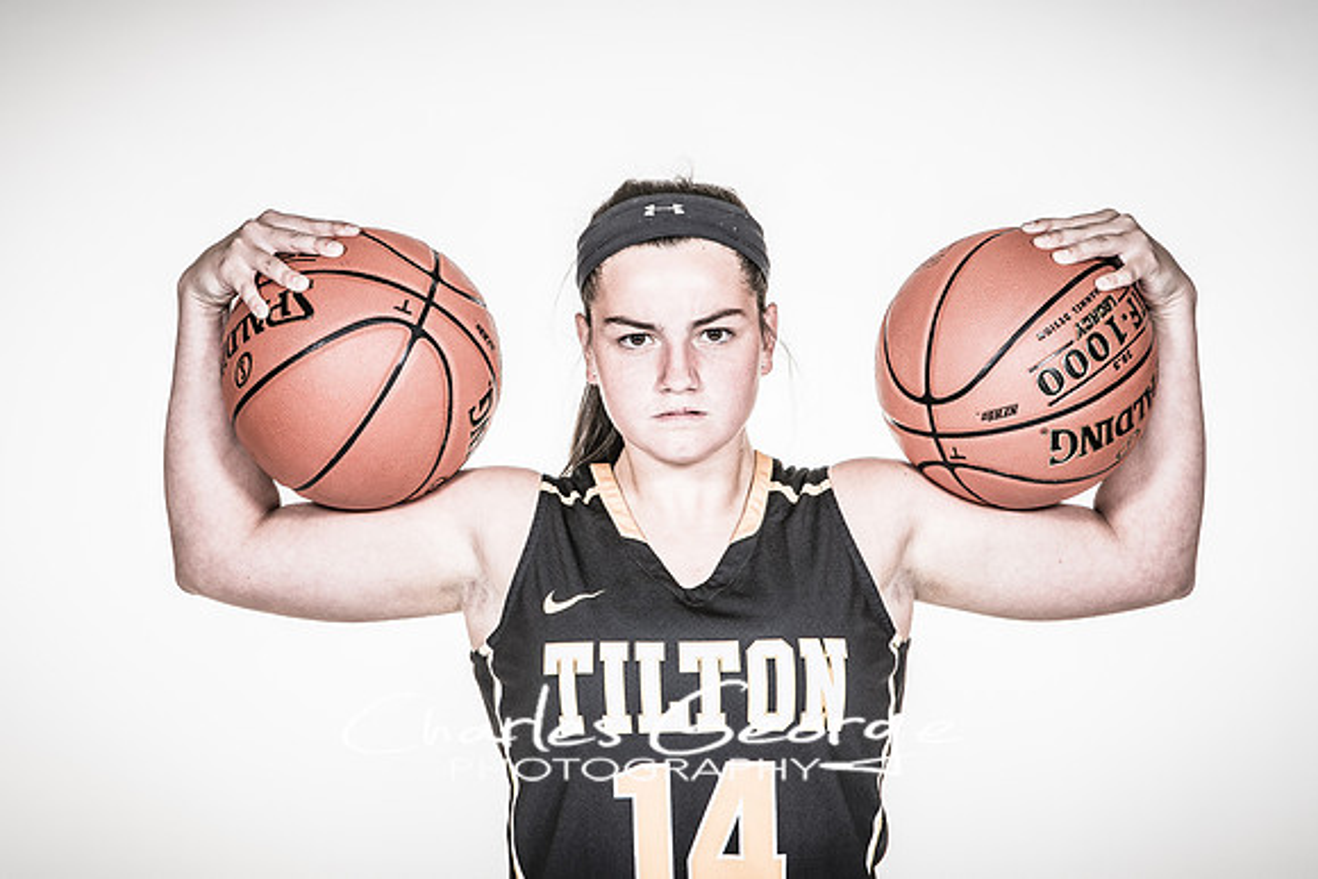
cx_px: 635
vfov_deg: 4.4
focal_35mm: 311
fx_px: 11392
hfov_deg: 6.6
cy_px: 423
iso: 200
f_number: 6.3
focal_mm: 200
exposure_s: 1/160
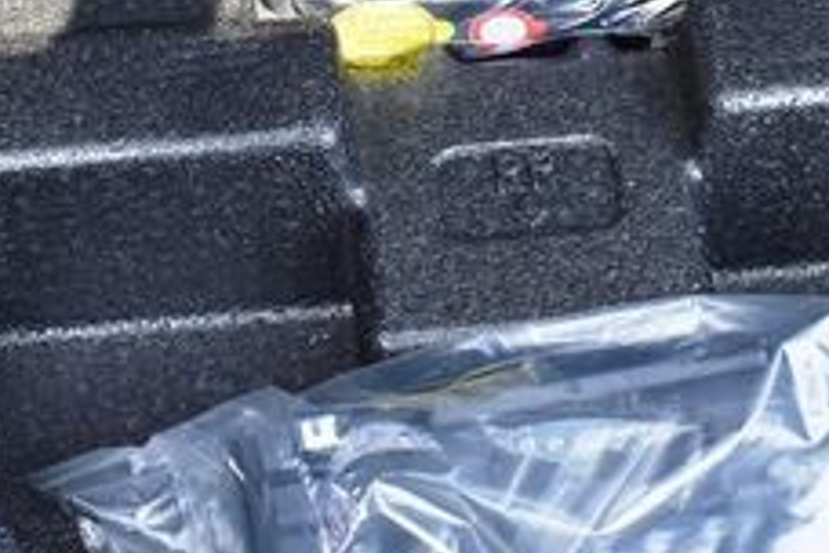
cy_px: 195
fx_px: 2036
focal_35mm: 88
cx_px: 593
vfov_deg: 15.4
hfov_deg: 22.9
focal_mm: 21
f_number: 4.5
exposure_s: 1/250
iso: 400
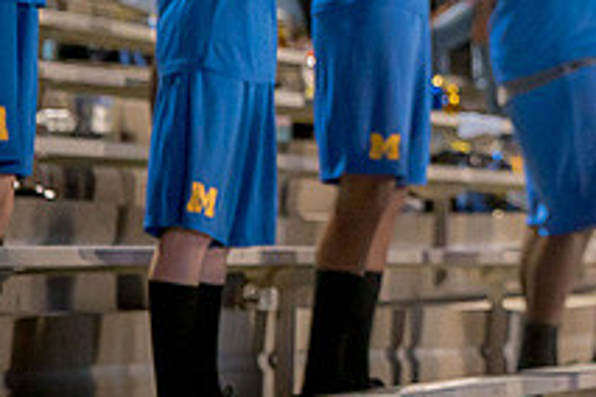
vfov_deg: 6.4
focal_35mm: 212
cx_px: 781
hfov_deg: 9.5
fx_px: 3510
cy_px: -73
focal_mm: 78
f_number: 4
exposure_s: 1/200
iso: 2000
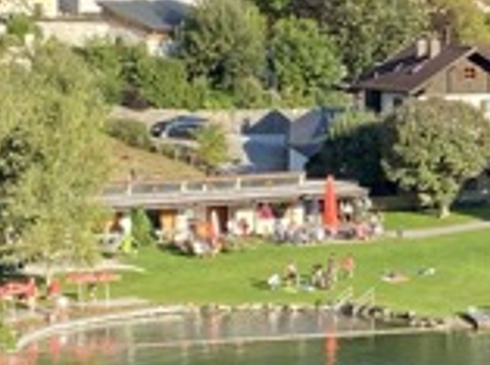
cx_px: 765
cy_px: 100
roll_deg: +0.2
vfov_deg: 8.7
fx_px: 2401
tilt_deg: -2.7
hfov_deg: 11.1
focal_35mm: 170
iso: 32
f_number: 1.8
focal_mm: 4.25
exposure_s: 1/998
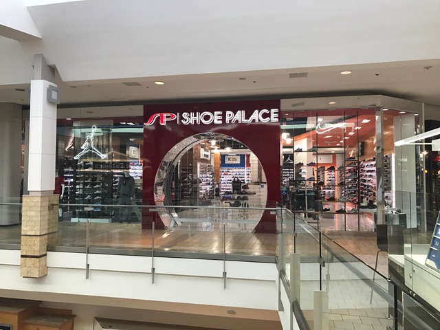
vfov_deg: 49.7
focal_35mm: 28
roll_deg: +0.0
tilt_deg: +1.6
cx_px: 220
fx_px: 356
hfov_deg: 63.4
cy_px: 165
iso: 25
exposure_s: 1/40
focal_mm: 3.99
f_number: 1.8
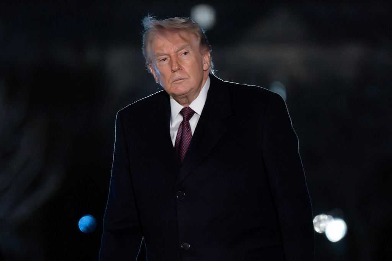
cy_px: 130
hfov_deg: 10.3
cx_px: 196
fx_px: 2178
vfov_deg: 6.9
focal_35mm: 200
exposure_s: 1/200
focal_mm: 200
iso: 10000
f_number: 3.2
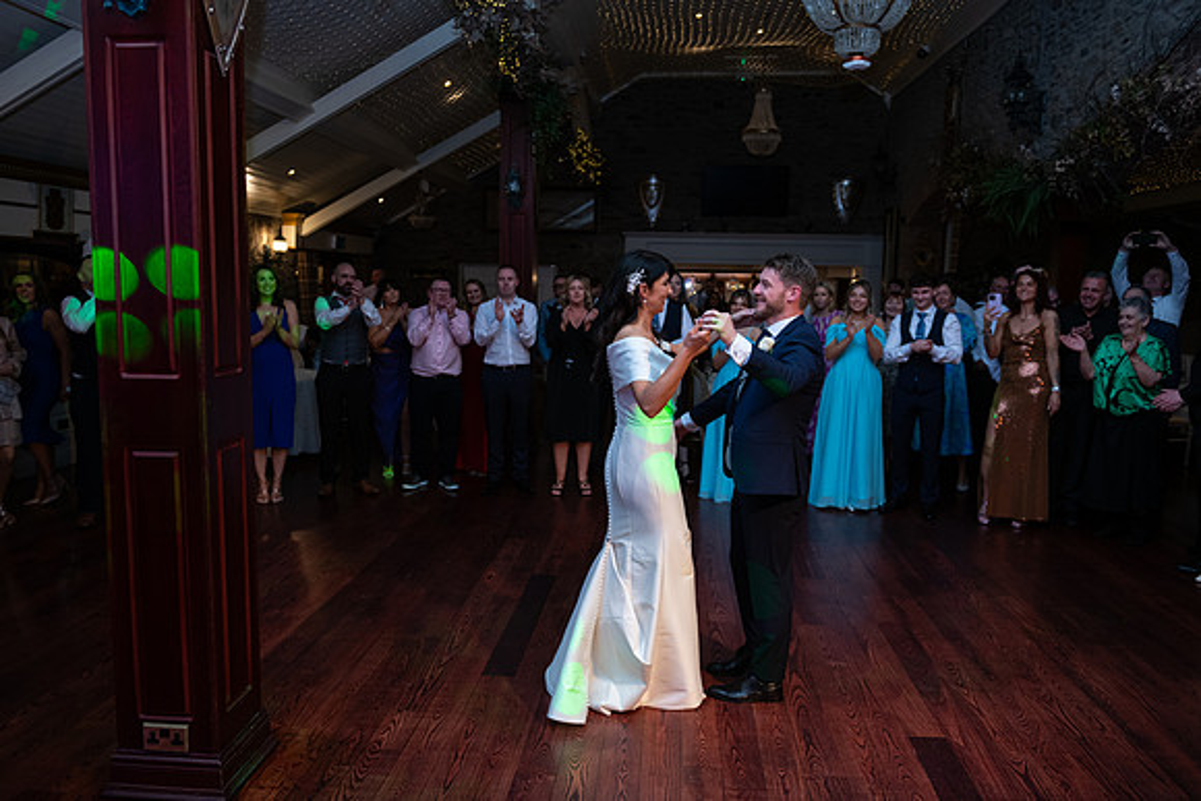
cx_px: 600
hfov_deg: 65.5
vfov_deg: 46.4
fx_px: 934
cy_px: 400
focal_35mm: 28
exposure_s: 1/160
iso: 640
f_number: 3.5
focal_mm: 28
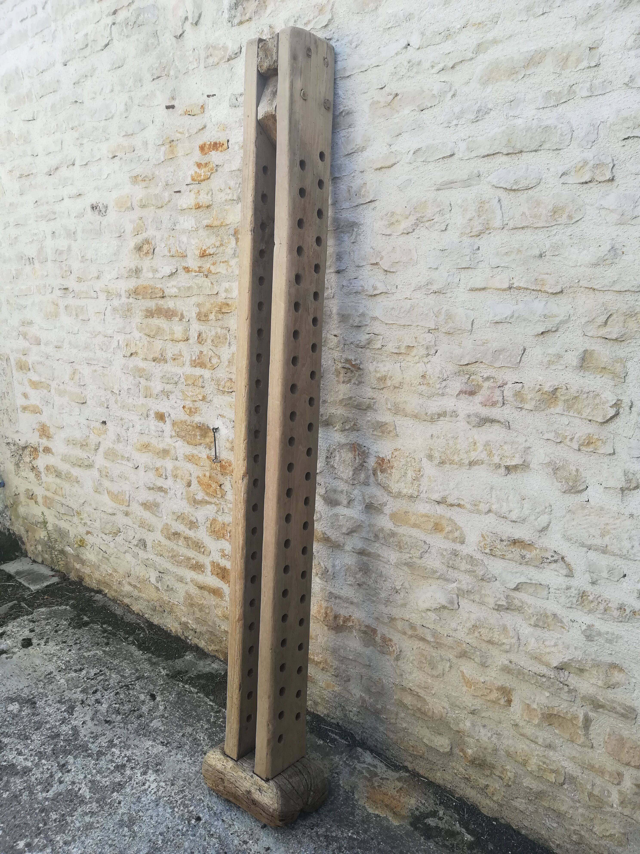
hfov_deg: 53.1
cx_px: 320
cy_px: 427
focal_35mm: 26
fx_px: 641
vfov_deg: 67.3
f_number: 2.2
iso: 50
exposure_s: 1/134
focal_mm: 3.83
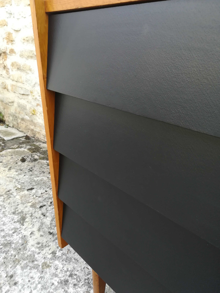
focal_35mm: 26
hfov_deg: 53.1
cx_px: 110
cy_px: 146
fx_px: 220
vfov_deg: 67.3
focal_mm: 3.83
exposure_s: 1/100
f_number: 2.2
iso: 100
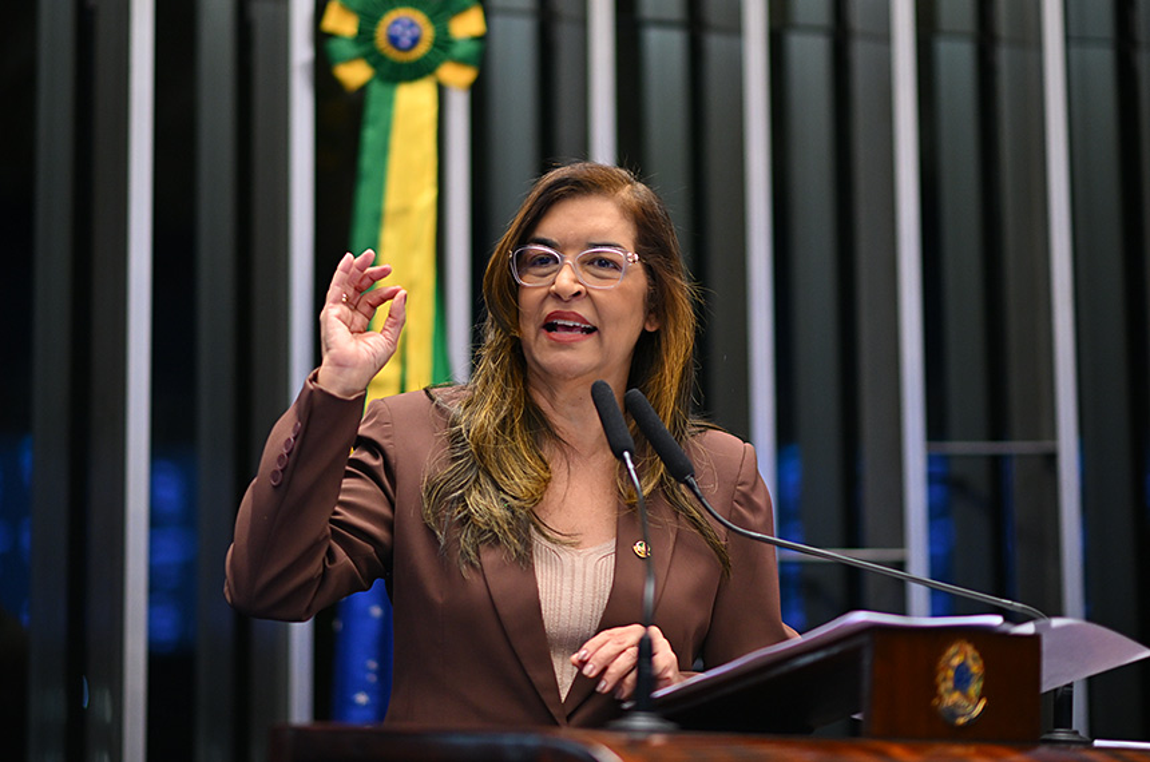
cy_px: 381
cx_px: 575
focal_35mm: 85
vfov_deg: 16.0
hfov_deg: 24.0
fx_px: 2710
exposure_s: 1/250
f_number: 1.4
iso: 1000
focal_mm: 85
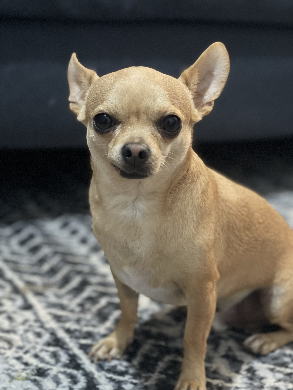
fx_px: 722
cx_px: 146
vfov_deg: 30.3
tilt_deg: -15.7
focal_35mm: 64
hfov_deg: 22.9
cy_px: 195
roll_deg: -2.8
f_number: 2.2
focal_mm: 7.5
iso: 640
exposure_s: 1/15
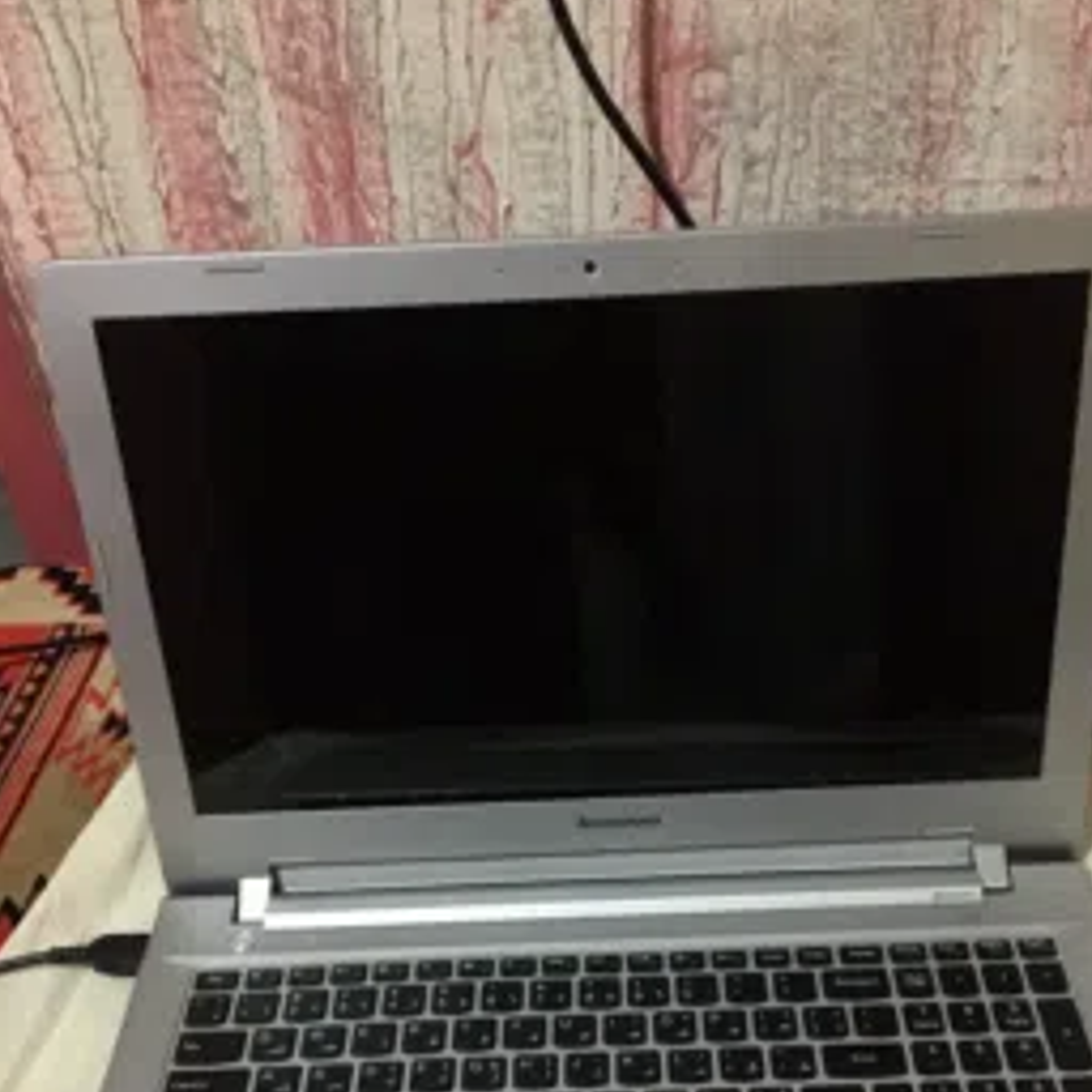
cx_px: 631
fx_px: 1428
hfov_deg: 41.7
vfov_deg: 40.8
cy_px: 806
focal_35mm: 40
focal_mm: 4.15
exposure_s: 1/17
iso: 640
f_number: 2.2
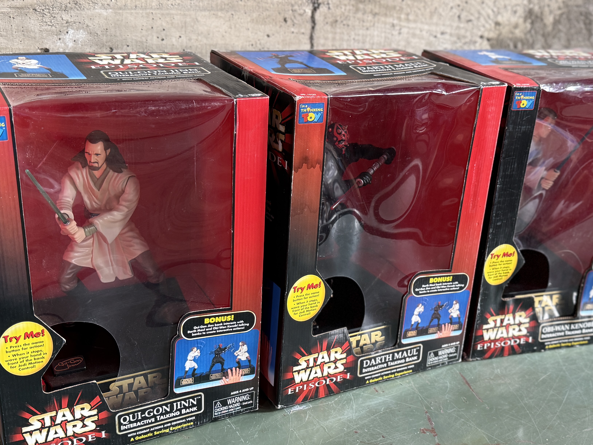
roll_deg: -3.1
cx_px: 296
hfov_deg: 71.6
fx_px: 411
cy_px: 222
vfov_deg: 56.8
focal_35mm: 24
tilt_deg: -21.3
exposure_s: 1/87
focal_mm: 6.76
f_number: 1.78
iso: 200
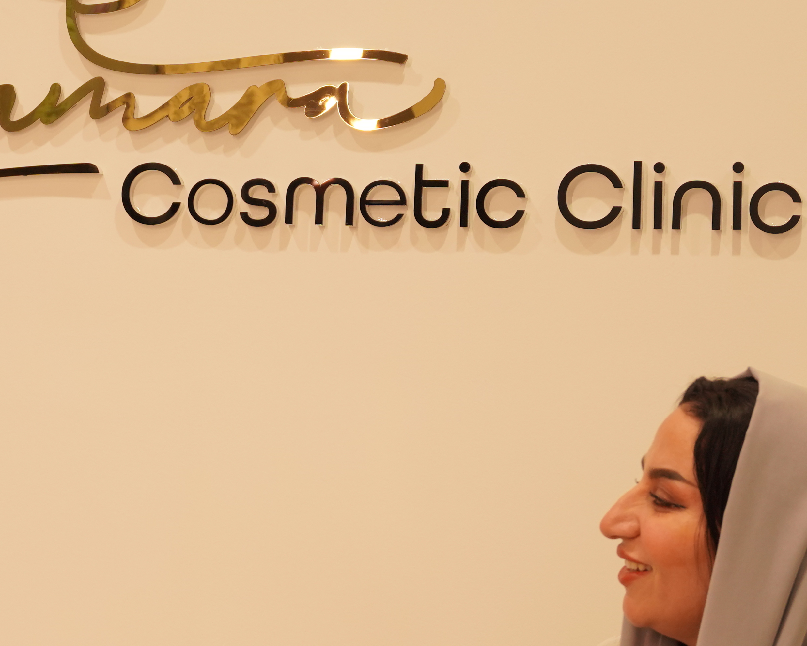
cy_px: 528
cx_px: 207
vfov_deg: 12.9
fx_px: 2843
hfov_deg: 16.1
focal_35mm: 119
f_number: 2.8
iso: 400
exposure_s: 1/125
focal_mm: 33
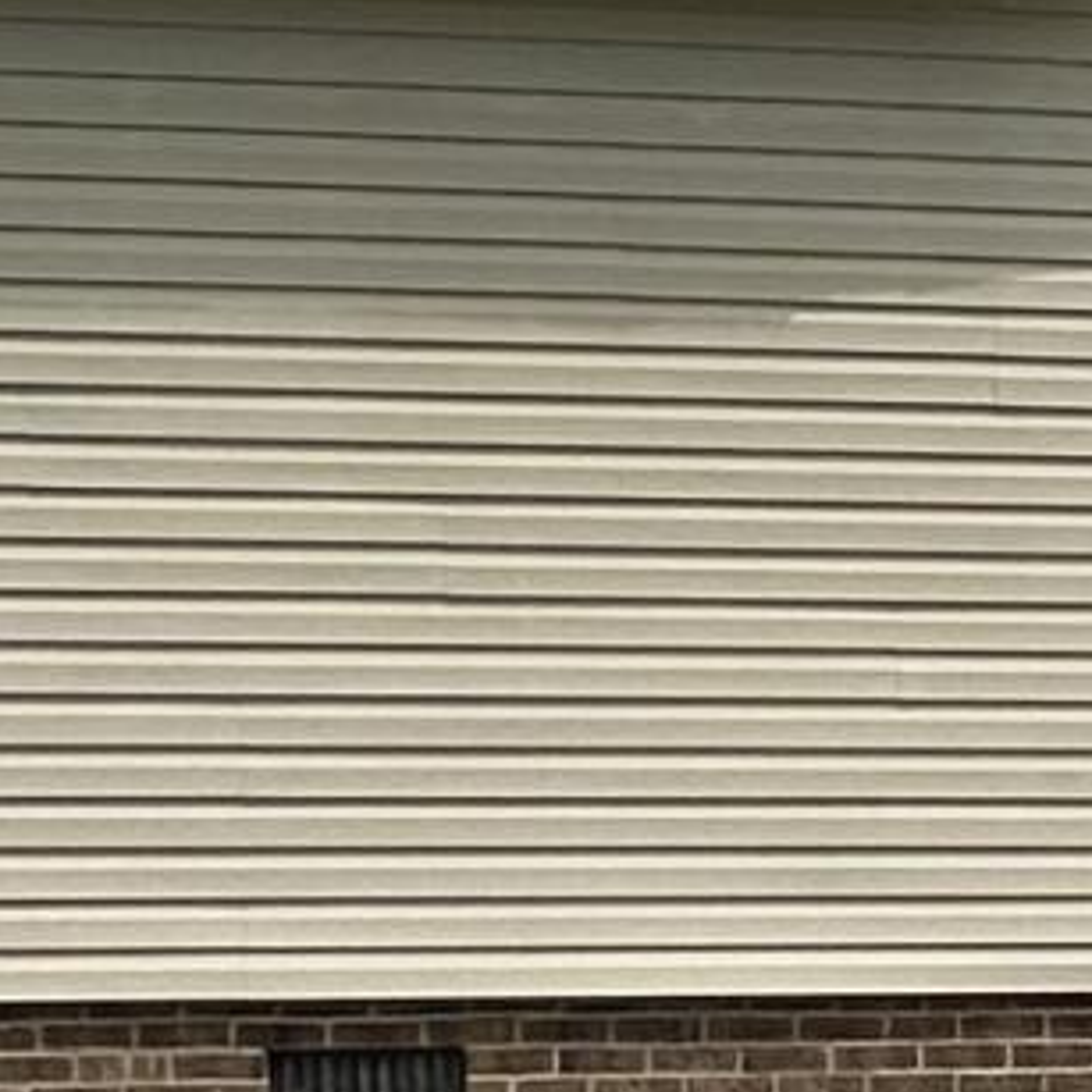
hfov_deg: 12.4
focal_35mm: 121
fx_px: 4319
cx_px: 2284
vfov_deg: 14.3
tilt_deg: -2.6
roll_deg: -0.8
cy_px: 911
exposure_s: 1/2092
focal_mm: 2.22
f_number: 2.2
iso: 40
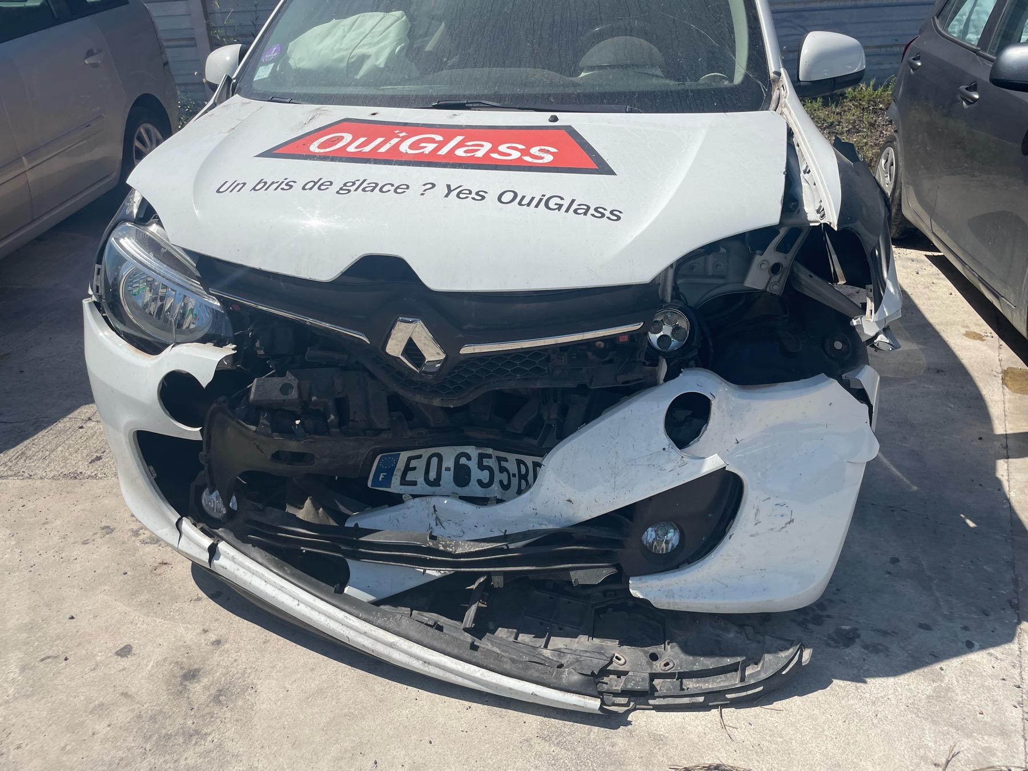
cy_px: 386
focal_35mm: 26
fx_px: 772
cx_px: 514
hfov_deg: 67.3
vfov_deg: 53.1
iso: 32
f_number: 1.6
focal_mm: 4.2
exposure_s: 1/5051
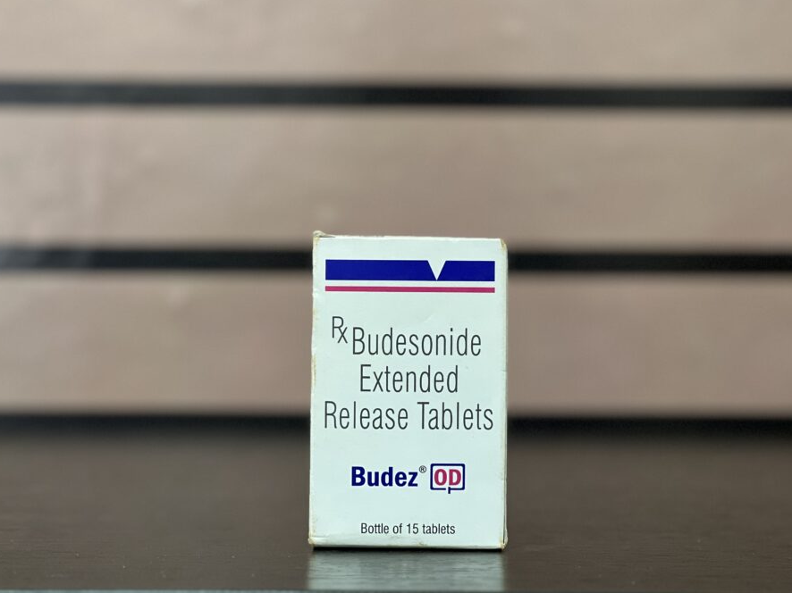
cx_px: 417
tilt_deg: +0.3
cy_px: 280
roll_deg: +0.1
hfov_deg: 22.0
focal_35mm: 89
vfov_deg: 16.6
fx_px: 2036
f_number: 2.8
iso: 320
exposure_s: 1/33
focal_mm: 9
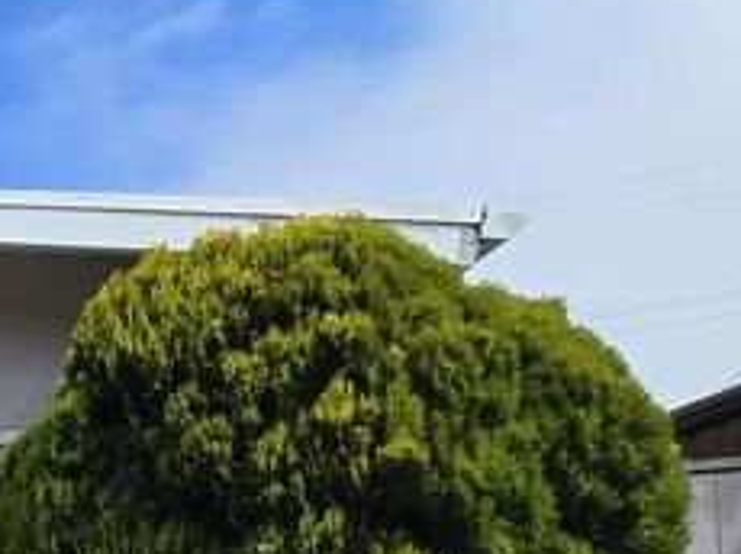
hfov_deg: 19.1
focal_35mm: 58
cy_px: 728
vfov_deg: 22.4
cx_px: -747
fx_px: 1240
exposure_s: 1/2775
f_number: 2.2
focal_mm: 2.2
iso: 50
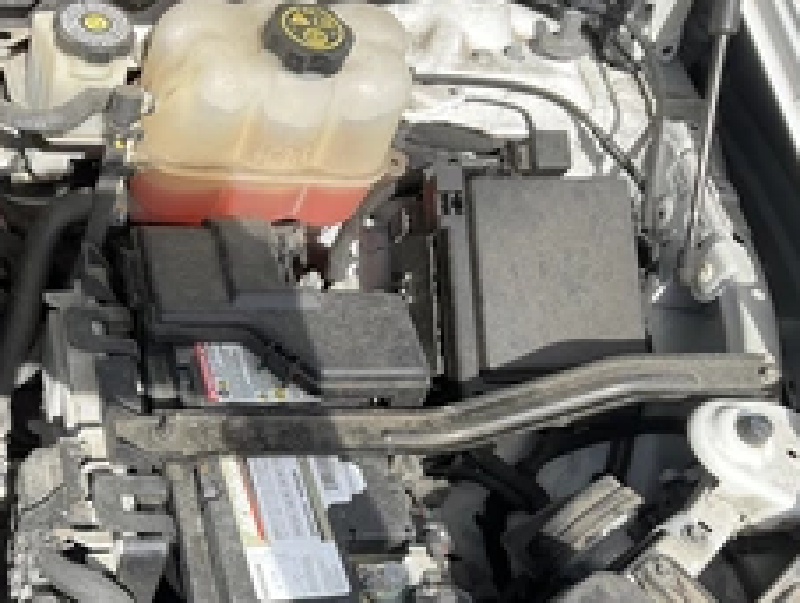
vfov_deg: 28.1
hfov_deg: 36.2
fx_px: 1181
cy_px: 473
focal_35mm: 51
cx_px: 166
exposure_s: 1/586
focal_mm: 3
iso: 25
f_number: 1.8
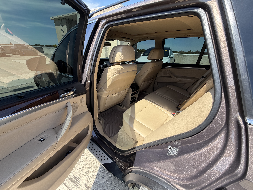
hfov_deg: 102.1
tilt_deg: -22.6
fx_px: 102
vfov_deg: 85.7
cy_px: 95
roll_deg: -2.5
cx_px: 126
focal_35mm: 14
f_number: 2.2
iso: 50
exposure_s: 1/502
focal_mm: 2.22
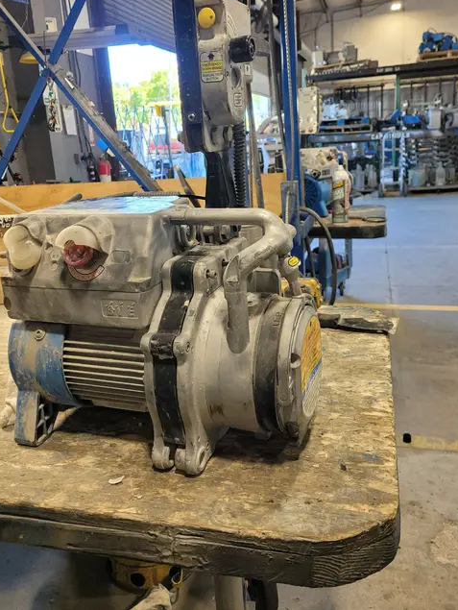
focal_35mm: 30
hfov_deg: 46.8
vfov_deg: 59.7
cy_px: 260
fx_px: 529
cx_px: 233
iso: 200
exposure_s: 1/120
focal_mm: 5.4
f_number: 1.8
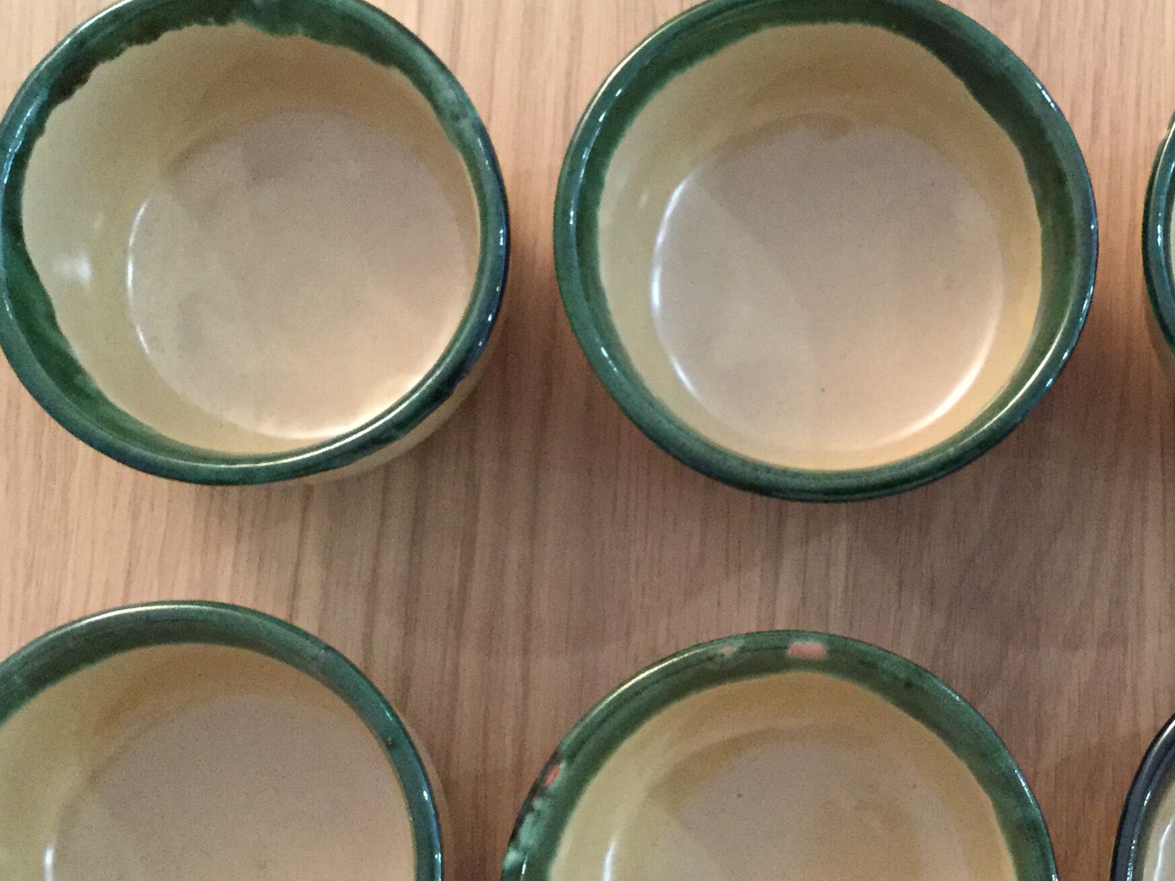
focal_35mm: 58
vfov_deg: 25.2
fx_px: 1968
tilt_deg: -84.3
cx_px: 840
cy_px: 548
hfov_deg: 32.8
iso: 200
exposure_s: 1/25
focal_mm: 3.3
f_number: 2.4
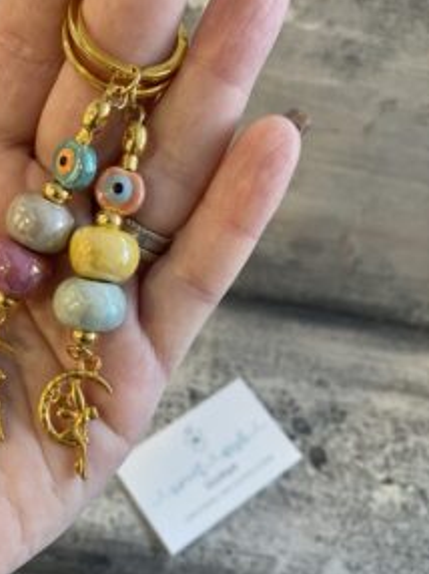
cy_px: 321
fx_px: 579
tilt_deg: -60.3
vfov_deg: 52.5
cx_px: 150
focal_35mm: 35
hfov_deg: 40.2
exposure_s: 1/100
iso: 125
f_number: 1.8
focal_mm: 4.25
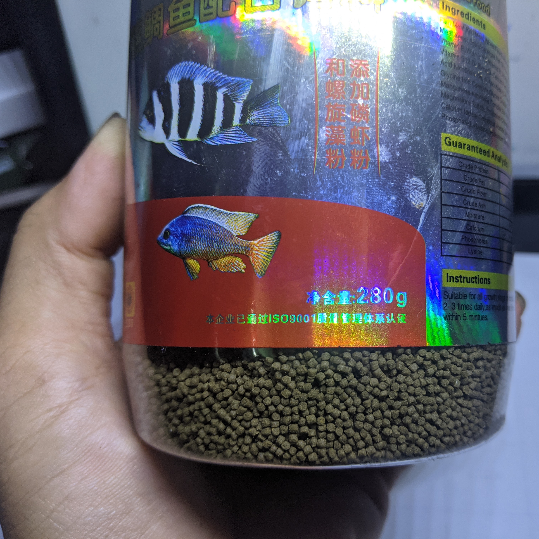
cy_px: 269
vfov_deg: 51.1
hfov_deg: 50.4
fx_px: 564
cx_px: 346
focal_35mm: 32
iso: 93
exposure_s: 1/120
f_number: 1.8
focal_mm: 4.44
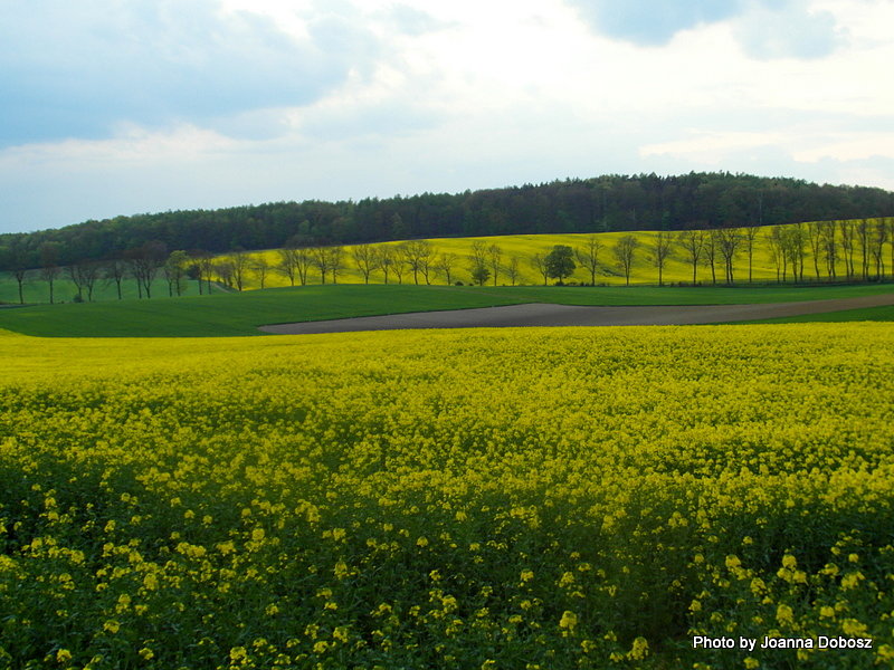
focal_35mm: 53
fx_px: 1369
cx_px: 447
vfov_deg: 27.5
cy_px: 335
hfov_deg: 36.2
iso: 100
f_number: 3.8
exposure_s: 1/180
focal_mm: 8.7
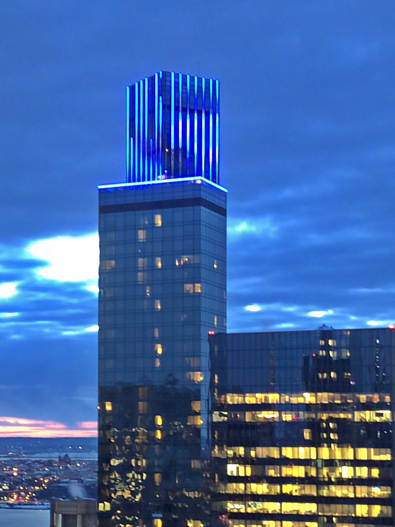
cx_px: 127
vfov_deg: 45.7
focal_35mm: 40
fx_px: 609
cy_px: 370
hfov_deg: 35.6
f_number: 1.8
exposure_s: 1/15
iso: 250
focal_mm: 4
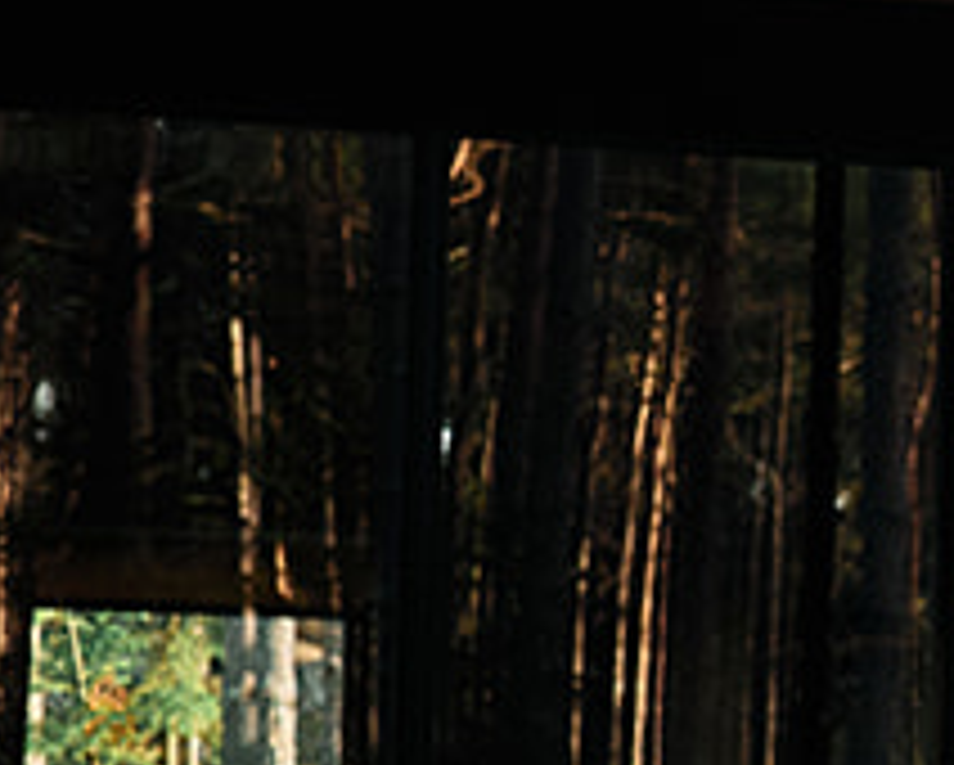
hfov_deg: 6.9
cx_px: 2934
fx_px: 7009
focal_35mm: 248
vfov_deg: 6.2
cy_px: 803
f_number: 1.8
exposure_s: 1/240
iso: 125
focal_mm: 23
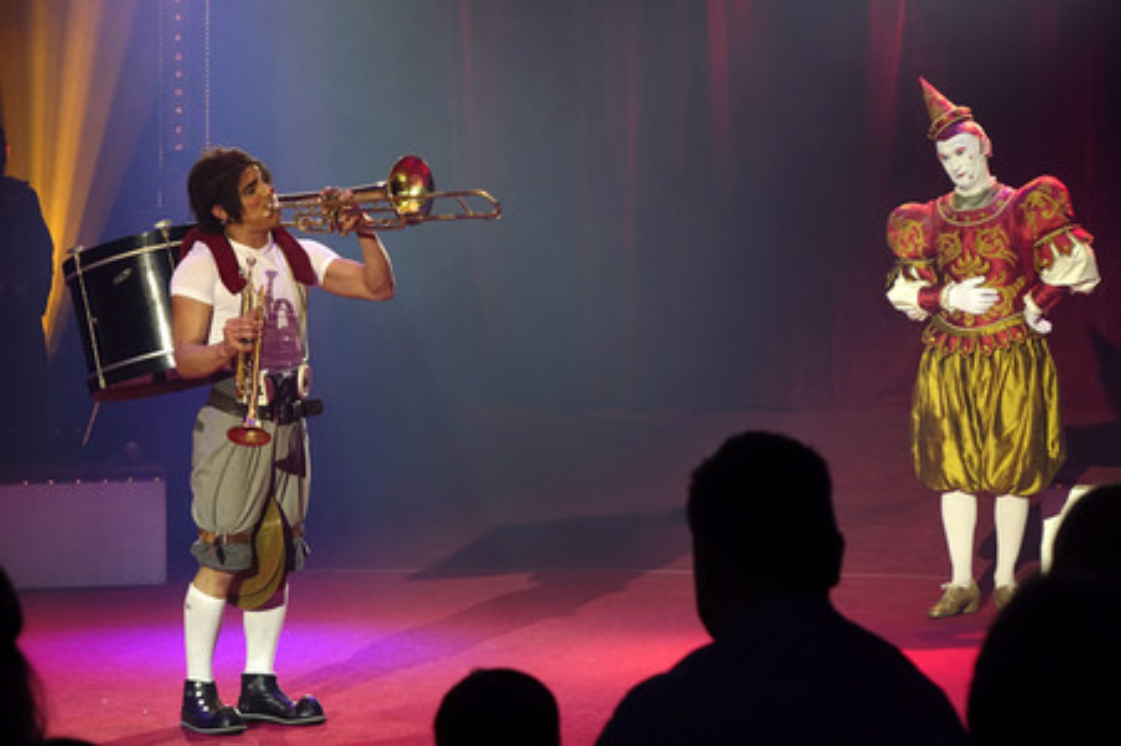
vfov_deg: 10.0
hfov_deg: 15.0
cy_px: 373
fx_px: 4263
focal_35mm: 137
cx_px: 560
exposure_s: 1/200
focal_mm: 50.23
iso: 640
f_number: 4
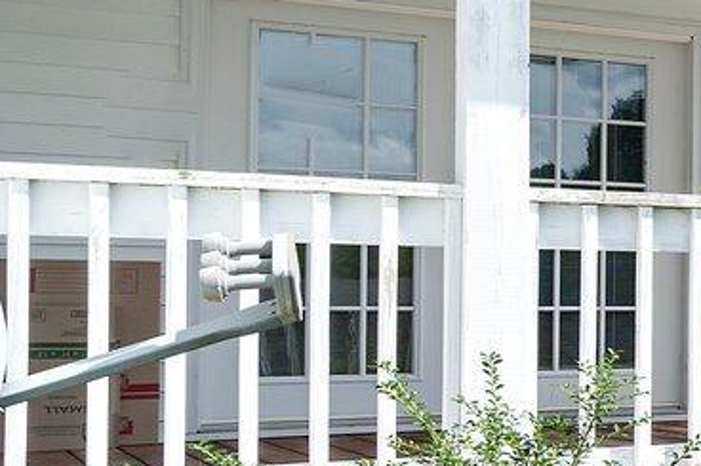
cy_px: 389
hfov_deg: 13.0
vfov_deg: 17.3
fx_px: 1518
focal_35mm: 78
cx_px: 1905
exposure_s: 1/125
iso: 100
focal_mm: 14
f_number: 9
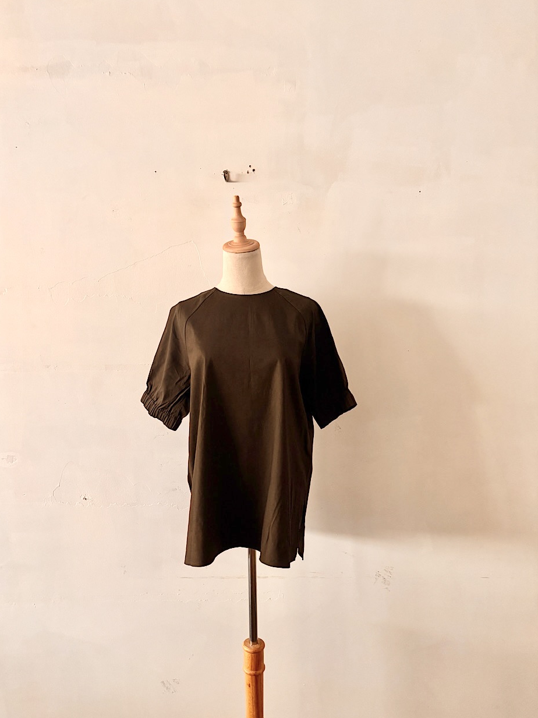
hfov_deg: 51.3
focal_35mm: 27
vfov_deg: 65.3
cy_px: 346
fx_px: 560
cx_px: 260
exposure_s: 1/60
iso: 320
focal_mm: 5.96
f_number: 1.6
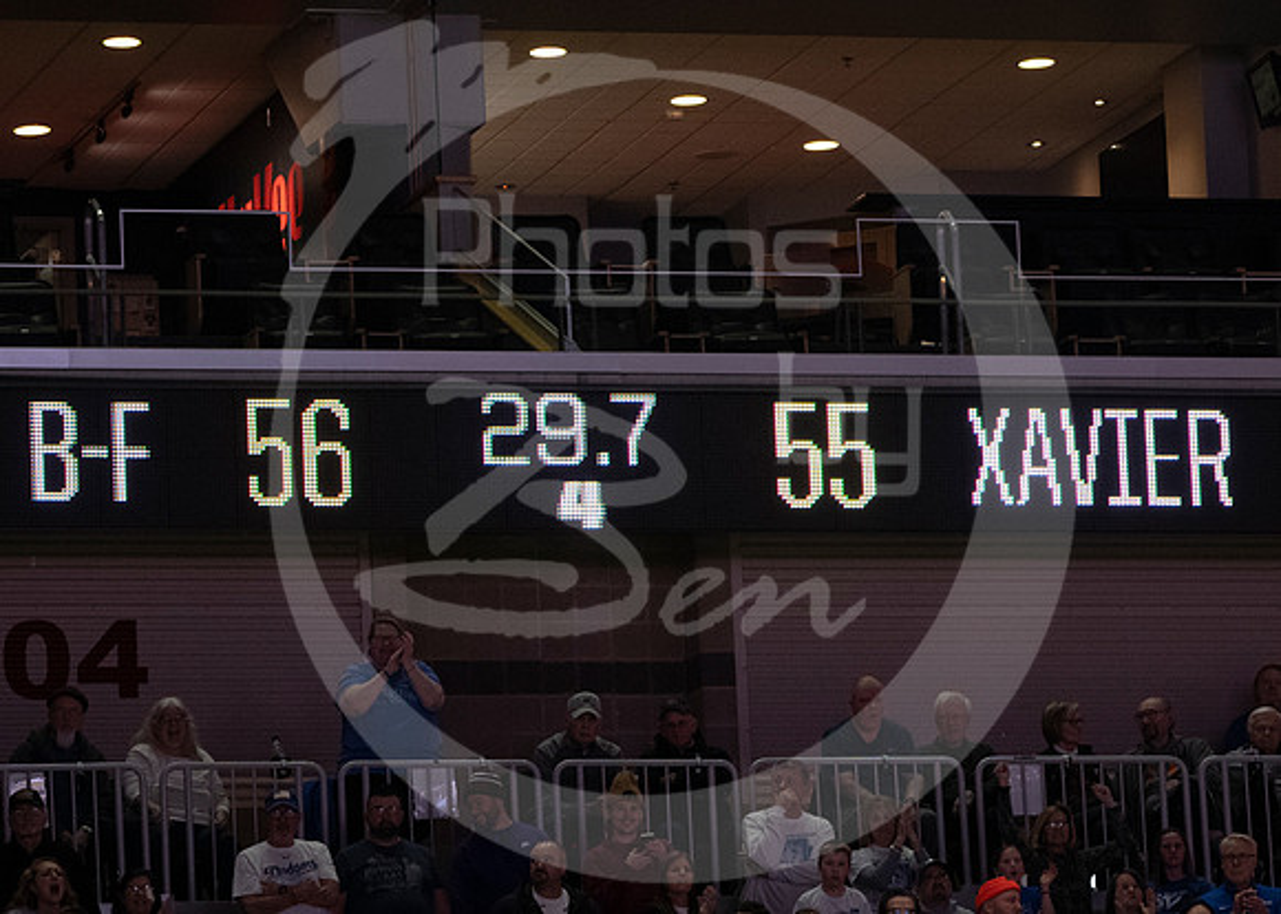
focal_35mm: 249
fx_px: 9058
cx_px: 867
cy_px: 423
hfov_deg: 8.1
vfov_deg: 5.8
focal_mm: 135
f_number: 2.8
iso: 2500
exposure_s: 1/800
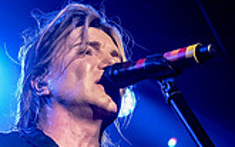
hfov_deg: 12.5
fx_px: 1076
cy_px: 254
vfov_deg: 7.6
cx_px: 103
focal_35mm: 168
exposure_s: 1/200
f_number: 4
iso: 1600
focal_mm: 29
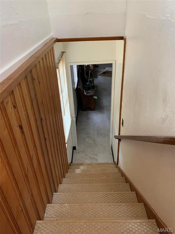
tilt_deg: -29.8
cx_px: 88
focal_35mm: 26
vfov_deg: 67.3
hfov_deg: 53.1
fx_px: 175
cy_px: 117
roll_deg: +3.3
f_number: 1.8
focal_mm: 4.25
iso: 320
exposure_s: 1/60
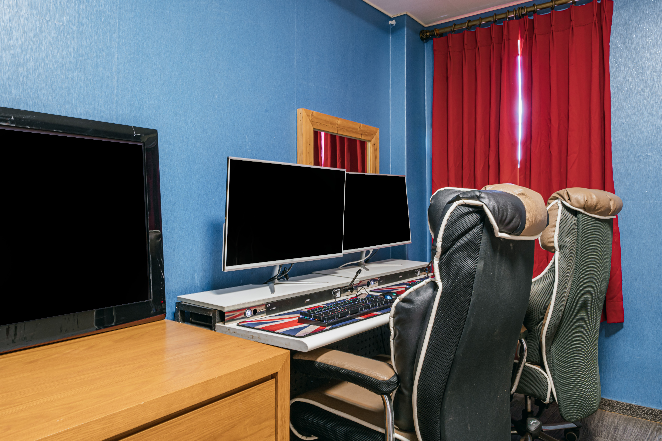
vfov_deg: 51.3
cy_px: 218
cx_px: 333
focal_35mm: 25
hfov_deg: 71.5
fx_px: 460
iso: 200
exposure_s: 1.6
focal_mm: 24
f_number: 10
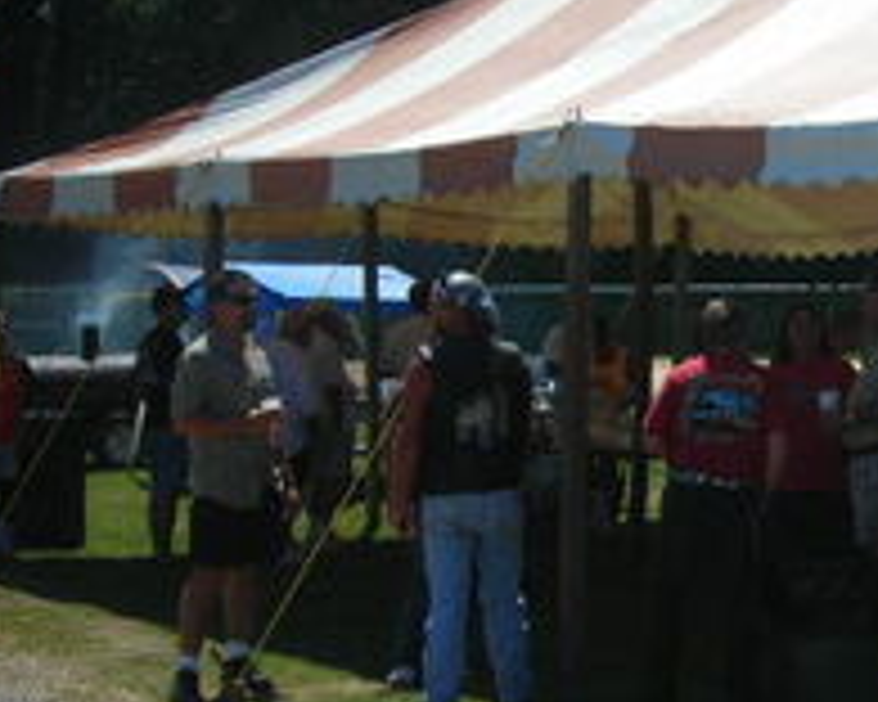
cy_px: 410
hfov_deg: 24.1
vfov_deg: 20.2
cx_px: 842
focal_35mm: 76
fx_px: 1975
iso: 50
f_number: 6.4
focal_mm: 6.3
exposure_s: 1/184
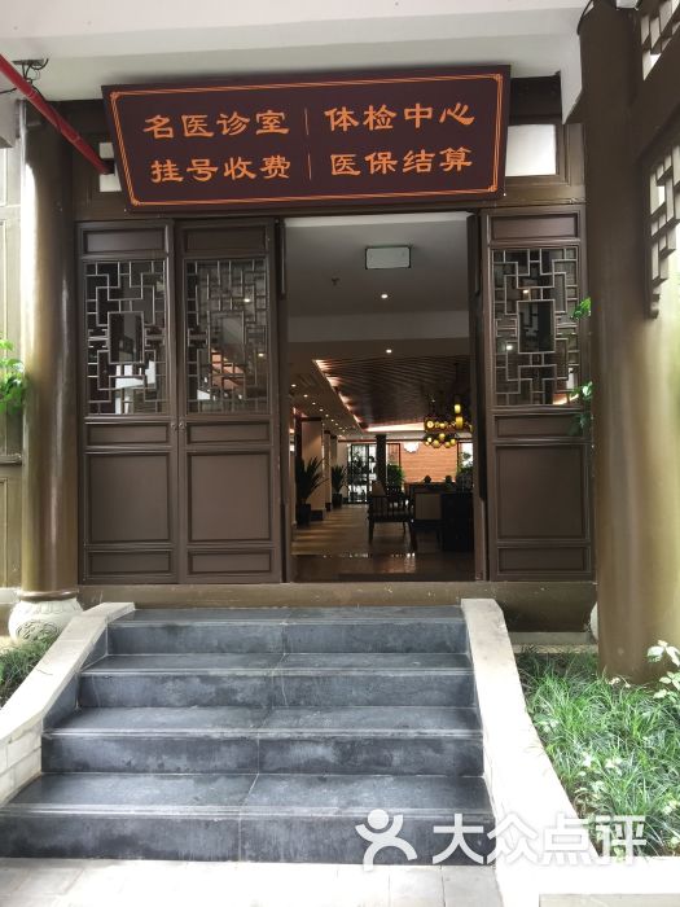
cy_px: 454
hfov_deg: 48.2
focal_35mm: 29
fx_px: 760
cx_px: 340
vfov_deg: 61.7
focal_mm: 4.15
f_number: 2.2
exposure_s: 1/15
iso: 32
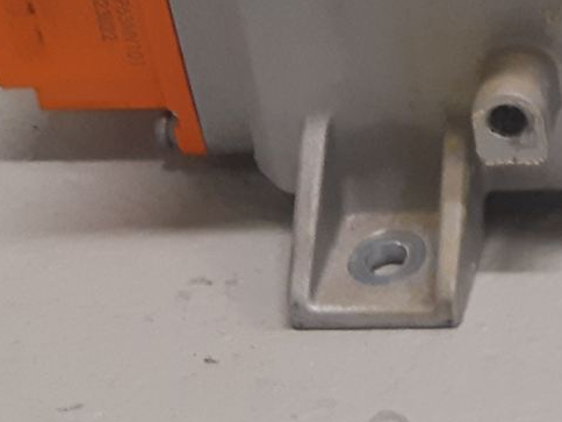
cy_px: -243
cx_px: 894
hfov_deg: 16.1
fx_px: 1786
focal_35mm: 110
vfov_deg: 12.7
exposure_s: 1/50
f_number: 1.7
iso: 160
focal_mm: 3.93
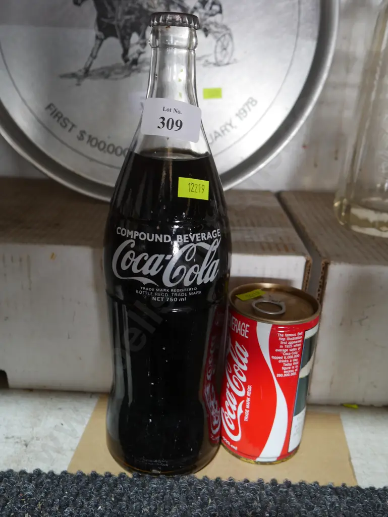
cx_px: 194
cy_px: 258
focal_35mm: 34
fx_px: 508
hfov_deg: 41.8
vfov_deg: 53.9
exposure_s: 1/60
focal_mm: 17
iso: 500
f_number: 4
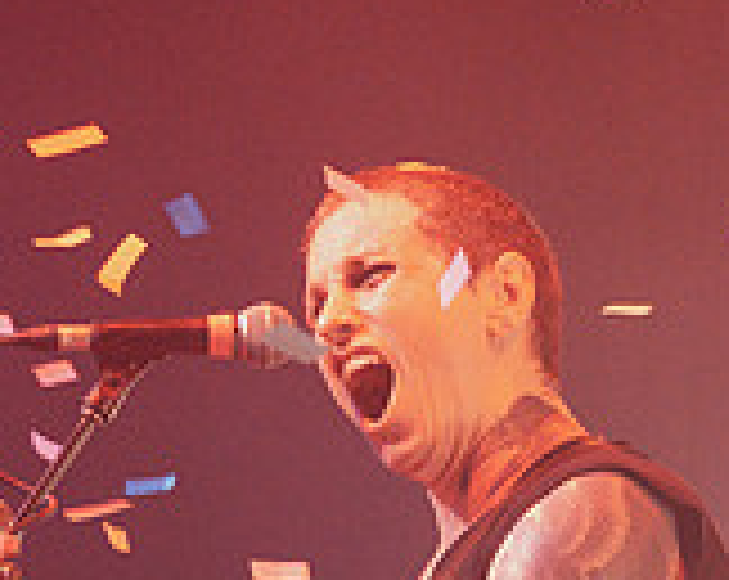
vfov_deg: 5.6
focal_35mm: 274
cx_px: 279
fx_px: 5901
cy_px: 665
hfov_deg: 7.1
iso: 4000
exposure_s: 1/125
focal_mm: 70
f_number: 4.5
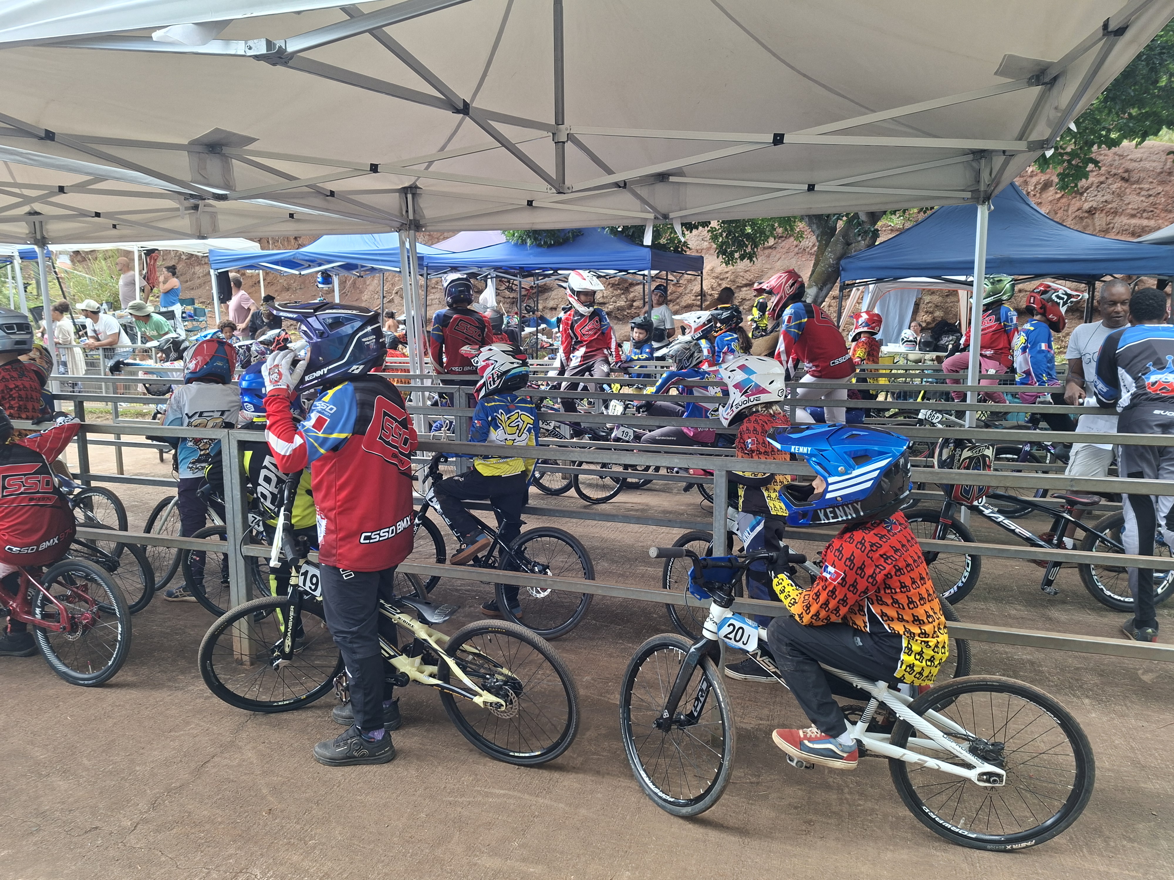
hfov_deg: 73.9
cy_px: 440
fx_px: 780
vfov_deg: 58.9
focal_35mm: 23
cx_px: 587
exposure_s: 1/129
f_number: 1.8
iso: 50
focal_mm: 5.54
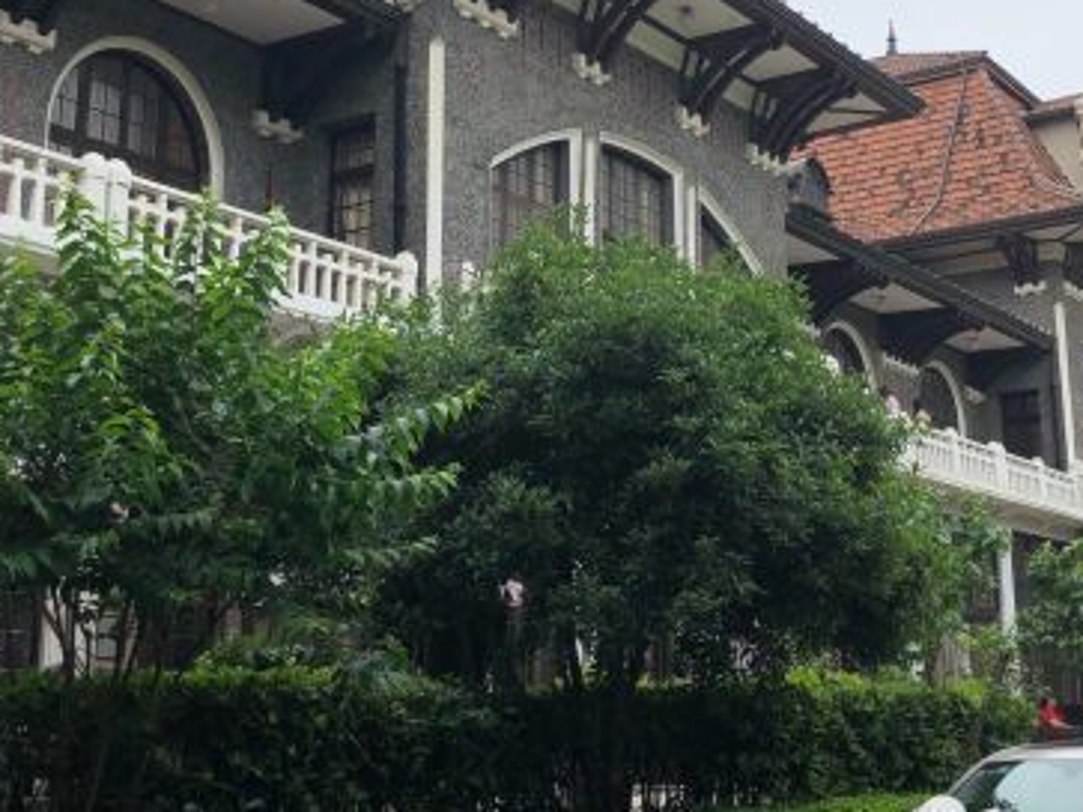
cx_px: 594
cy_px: 237
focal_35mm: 54
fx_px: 1689
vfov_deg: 26.8
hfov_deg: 35.5
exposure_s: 1/1116
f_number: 1.8
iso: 20
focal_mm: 4
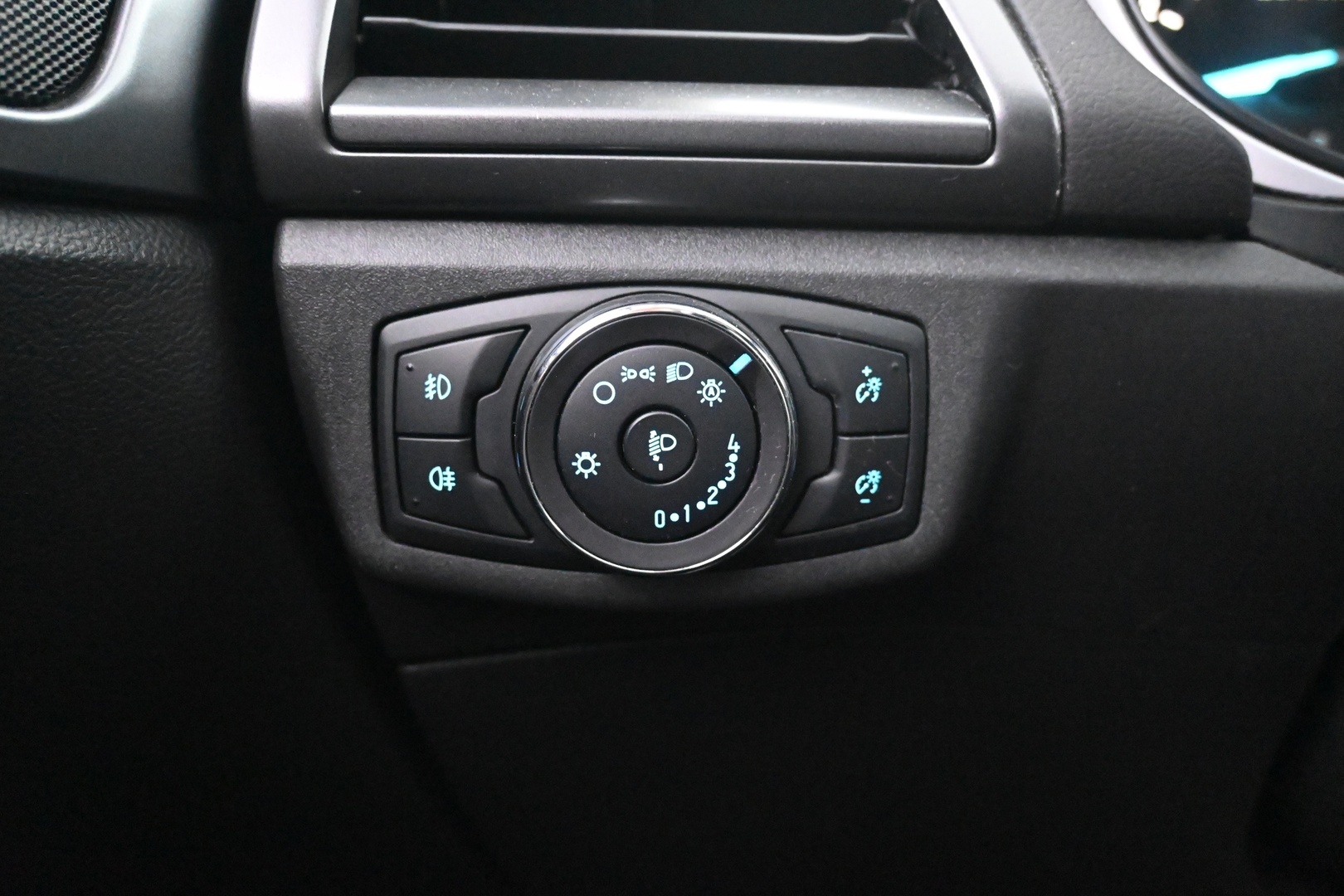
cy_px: 448
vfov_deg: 41.7
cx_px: 672
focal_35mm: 32
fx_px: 1176
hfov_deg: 59.5
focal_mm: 21
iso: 14400
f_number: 4
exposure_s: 1/30
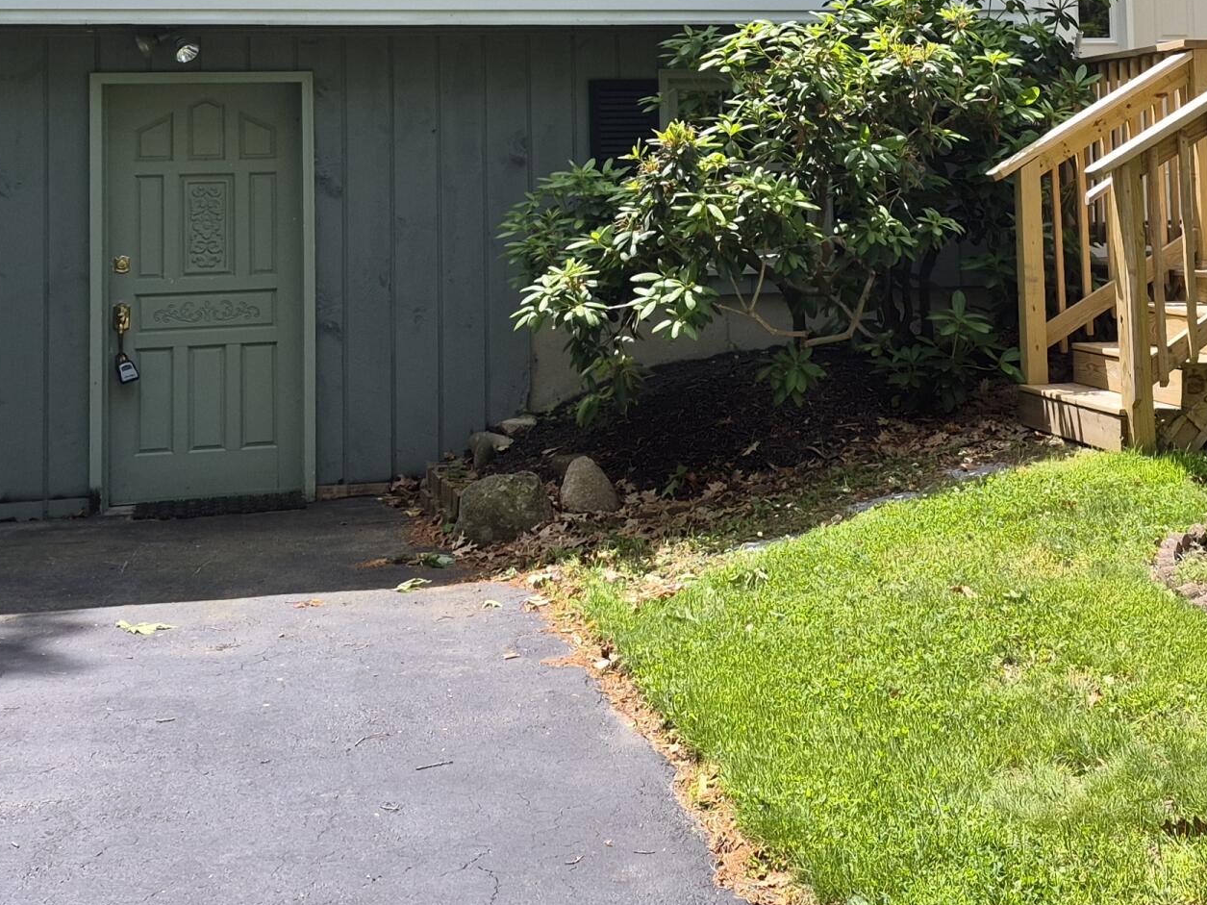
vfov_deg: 25.5
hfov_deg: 34.5
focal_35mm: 55
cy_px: 52
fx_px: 1918
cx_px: 828
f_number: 1.8
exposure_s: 1/2688
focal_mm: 5.4
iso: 80
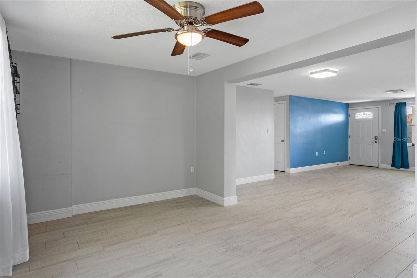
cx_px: 208
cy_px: 139
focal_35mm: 19
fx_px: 220
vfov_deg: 64.5
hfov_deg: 86.9
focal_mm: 19
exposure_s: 1.3
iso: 320
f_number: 9
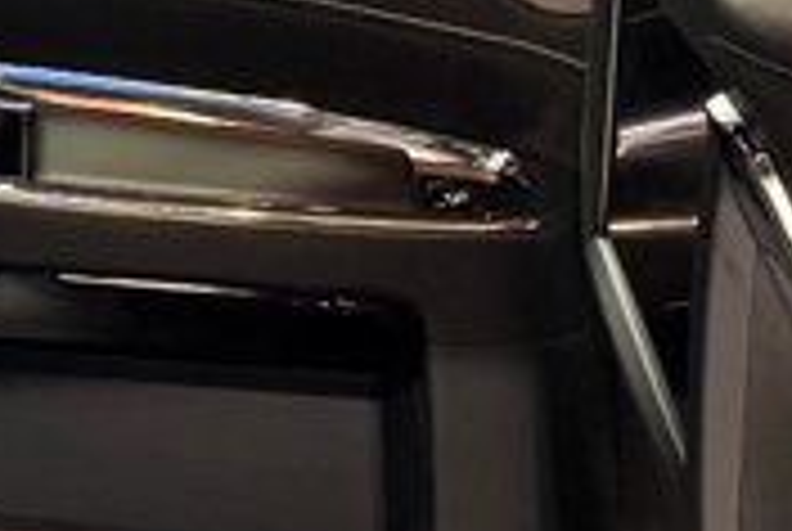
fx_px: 3195
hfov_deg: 13.2
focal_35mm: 145
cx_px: -464
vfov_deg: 9.5
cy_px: 315
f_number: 1.78
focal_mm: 6.76
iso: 800
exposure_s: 1/30
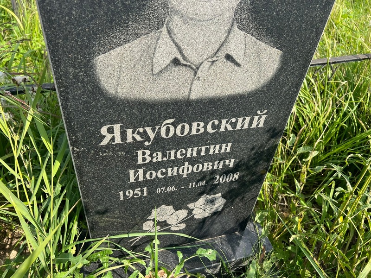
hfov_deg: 67.3
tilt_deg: -40.9
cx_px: 186
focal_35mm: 26
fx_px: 279
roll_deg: -2.6
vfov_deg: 53.1
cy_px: 139
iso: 50
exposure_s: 1/1431
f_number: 1.5
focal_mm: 5.7
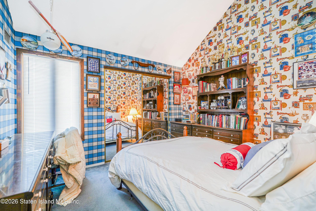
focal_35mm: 16
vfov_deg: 73.8
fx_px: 140
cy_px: 106
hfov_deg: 96.7
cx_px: 158
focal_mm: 16
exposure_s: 1/6
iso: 64
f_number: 4
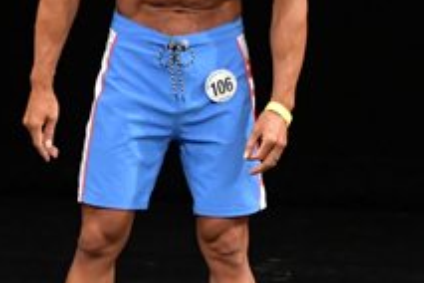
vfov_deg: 1.5
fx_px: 10929
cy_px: 32
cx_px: 431
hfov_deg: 2.2
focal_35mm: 928
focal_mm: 170
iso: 3200
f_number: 5.6
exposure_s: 1/400
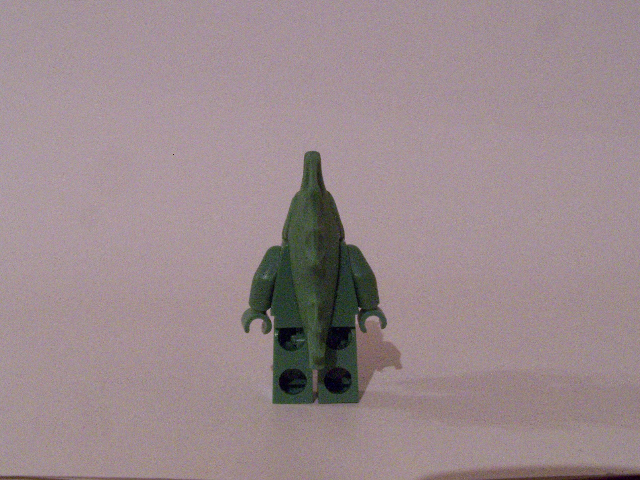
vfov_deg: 26.1
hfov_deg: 34.3
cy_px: 240
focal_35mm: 56
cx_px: 320
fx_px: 1035
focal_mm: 9.3
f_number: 8
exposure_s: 1/4
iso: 400
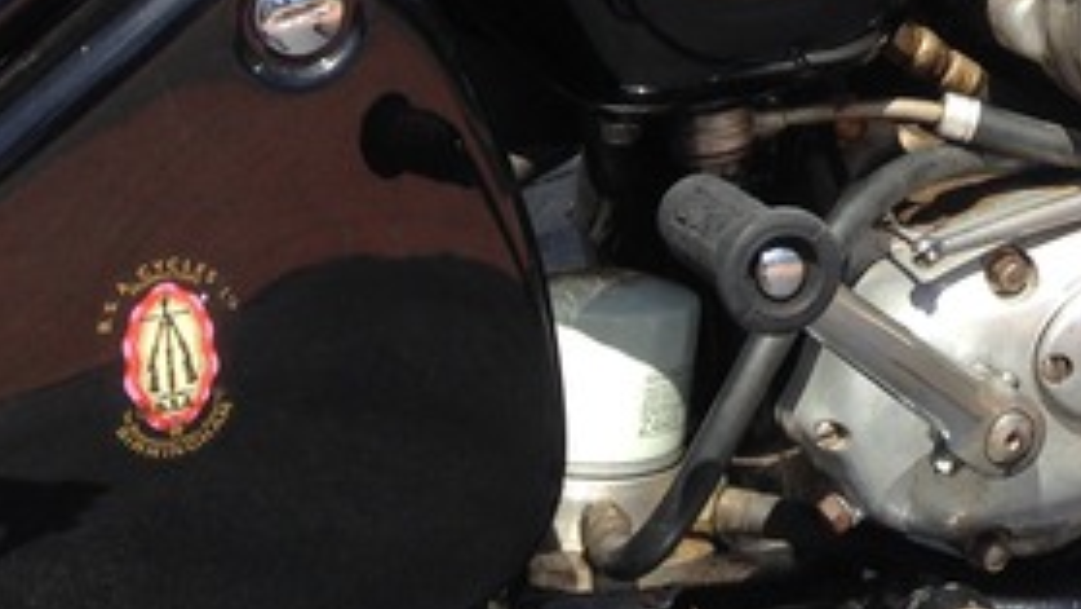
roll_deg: +5.2
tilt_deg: -2.7
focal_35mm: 103
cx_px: 1395
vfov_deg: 11.1
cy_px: -434
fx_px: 2953
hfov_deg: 19.2
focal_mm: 4.12
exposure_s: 1/1043
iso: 50
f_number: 2.4
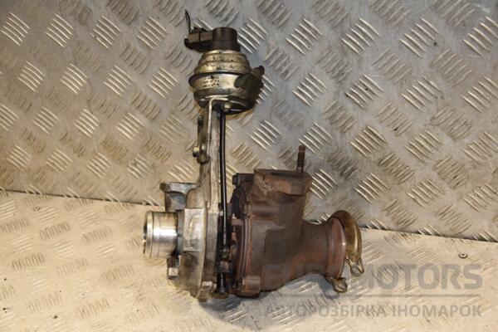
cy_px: 166
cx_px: 249
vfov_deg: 21.6
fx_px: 871
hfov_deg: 31.9
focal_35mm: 63
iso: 800
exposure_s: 1/200
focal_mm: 42
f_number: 4.8
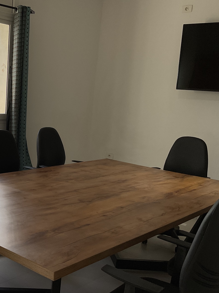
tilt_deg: -10.4
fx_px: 388
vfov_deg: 41.2
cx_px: 33
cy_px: 160
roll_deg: -4.0
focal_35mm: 46
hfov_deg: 30.5
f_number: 1.8
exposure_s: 1/562
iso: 16
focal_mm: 3
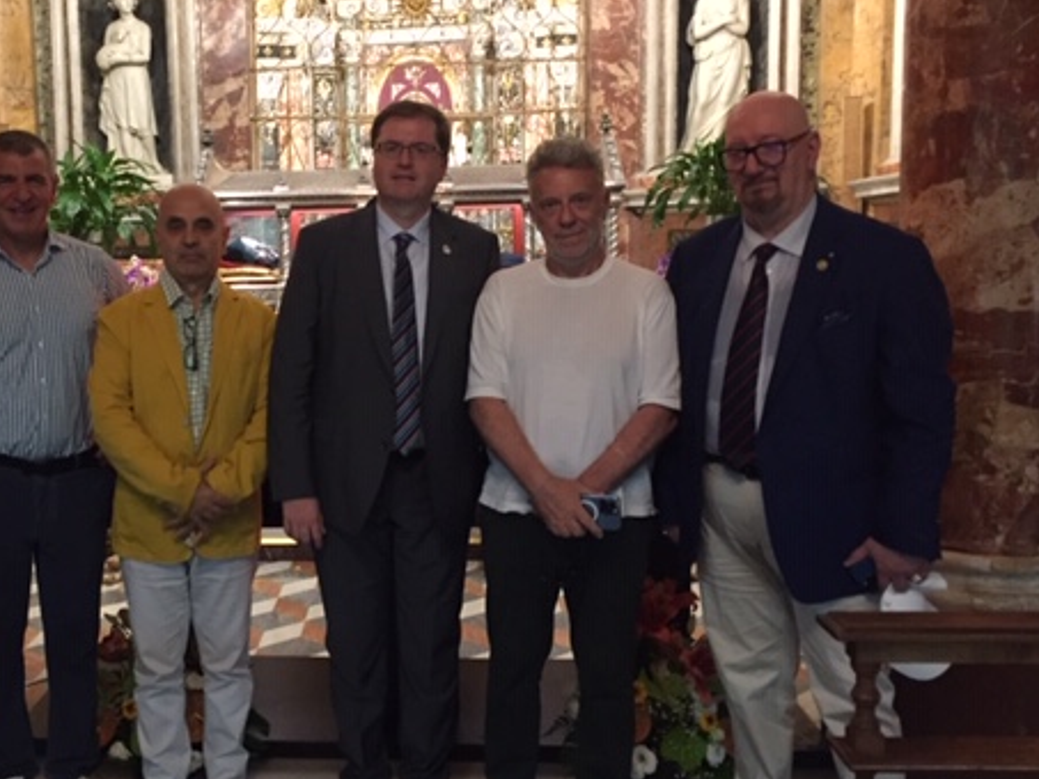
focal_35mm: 41
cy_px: 396
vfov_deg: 35.2
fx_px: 1231
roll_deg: +1.1
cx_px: 323
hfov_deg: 44.9
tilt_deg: -5.8
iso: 250
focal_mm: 4.15
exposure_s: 1/17
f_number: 2.2
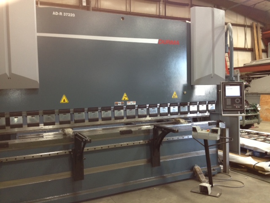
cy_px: 102
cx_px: 135
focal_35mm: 35
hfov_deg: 52.6
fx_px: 273
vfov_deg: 40.7
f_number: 2.4
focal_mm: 4.28
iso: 100
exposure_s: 1/20
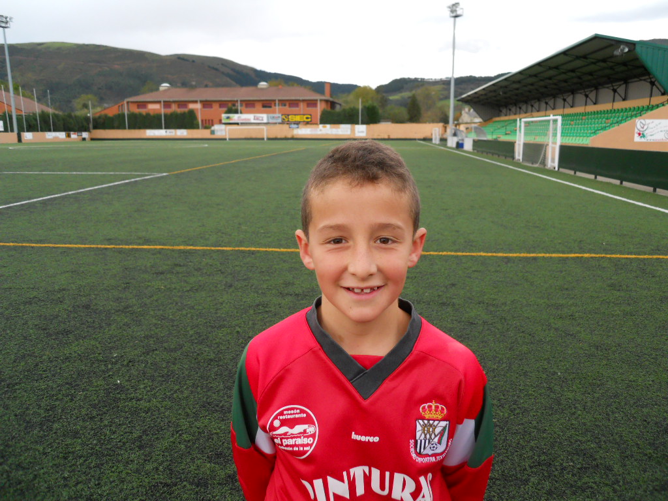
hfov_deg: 63.4
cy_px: 250
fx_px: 540
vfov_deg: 49.7
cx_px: 334
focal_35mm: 28
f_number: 2.7
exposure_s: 1/250
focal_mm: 5
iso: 250
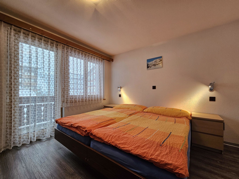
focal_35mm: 13
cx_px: 120
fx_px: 90
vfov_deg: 89.9
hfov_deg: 106.2
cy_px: 90
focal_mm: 2.2
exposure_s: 1/50
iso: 50
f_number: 2.2
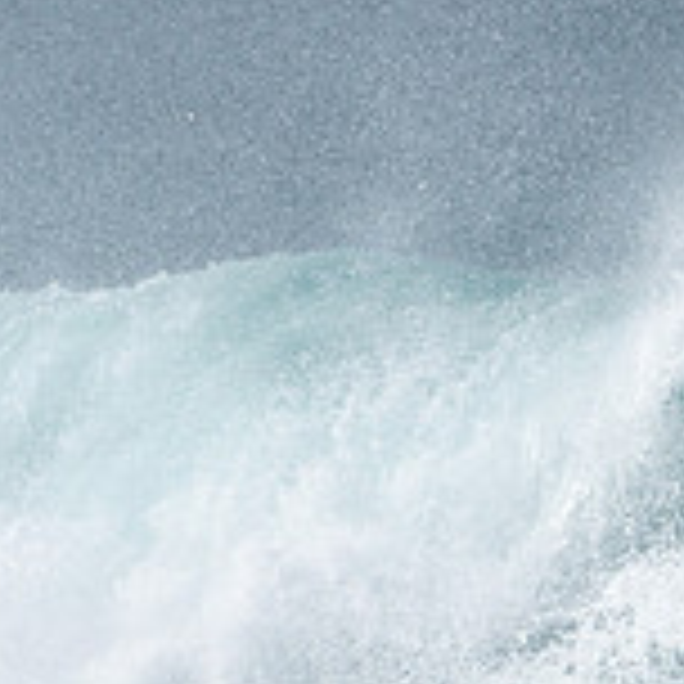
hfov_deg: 0.7
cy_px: 682
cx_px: 1184
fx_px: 54324
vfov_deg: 0.7
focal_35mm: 2430
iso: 100
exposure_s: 1/800
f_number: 6.3
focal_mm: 500
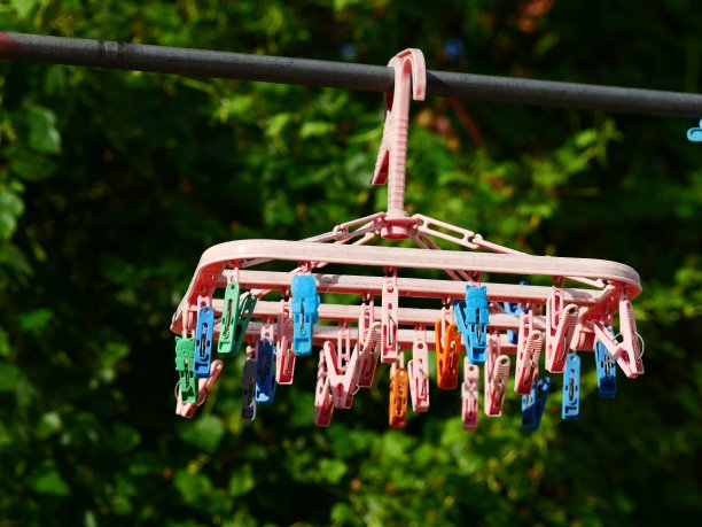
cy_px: 264
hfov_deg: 16.4
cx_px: 351
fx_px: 2434
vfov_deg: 12.3
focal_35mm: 120
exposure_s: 1/1600
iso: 200
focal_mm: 60
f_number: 4
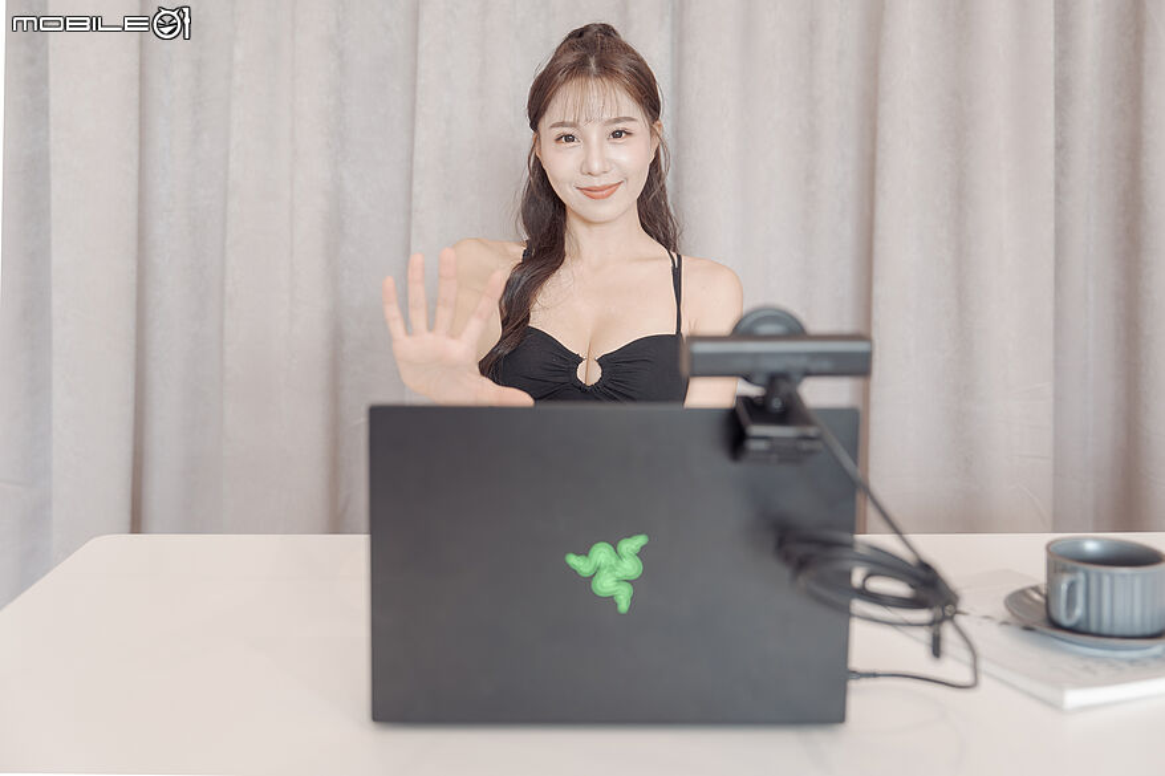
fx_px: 1165
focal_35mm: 36
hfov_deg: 53.1
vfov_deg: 36.9
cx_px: 582
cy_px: 388
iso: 1000
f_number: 2.8
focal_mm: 36
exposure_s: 1/60
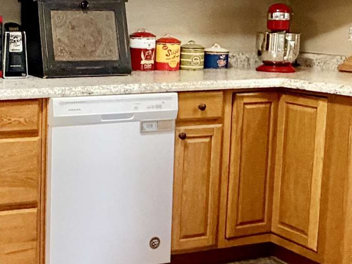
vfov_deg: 23.9
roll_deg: -0.3
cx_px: -6
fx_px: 620
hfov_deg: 29.4
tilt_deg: -6.0
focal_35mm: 61
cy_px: 81
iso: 640
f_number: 2.2
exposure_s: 1/60
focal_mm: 2.22
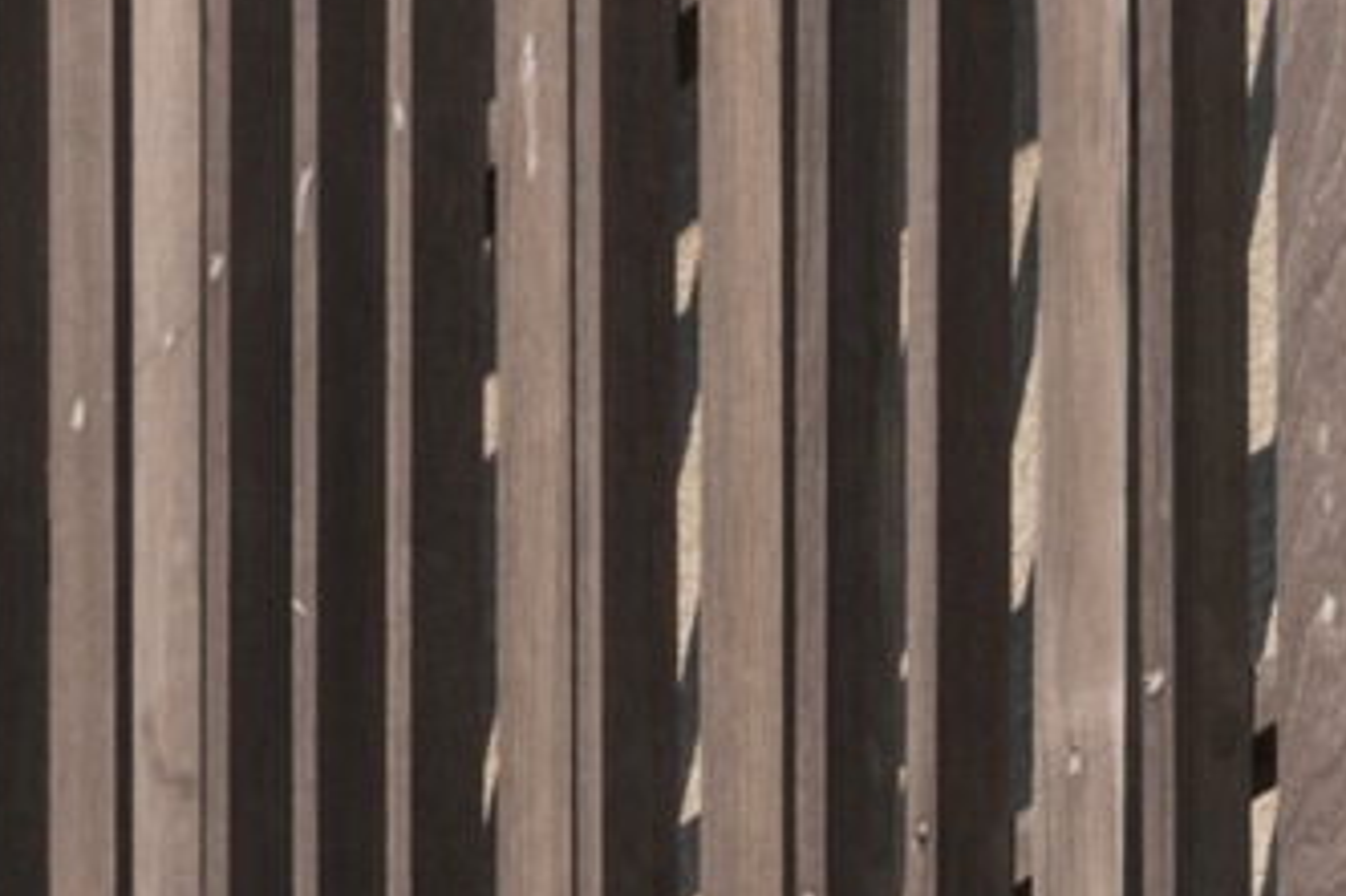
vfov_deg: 6.6
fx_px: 7436
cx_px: 361
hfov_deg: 10.3
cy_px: 1893
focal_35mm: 199
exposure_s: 1/500
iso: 320
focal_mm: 33
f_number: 11
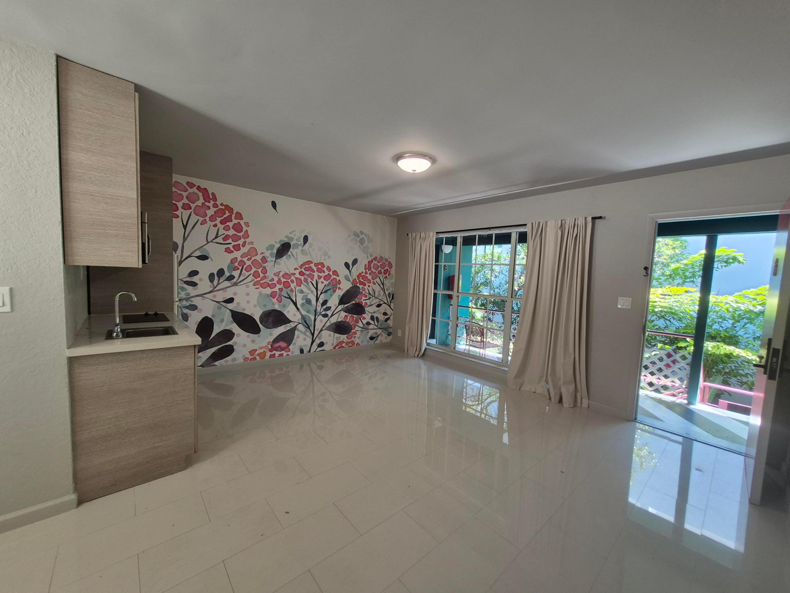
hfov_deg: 106.2
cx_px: 395
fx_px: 297
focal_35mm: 13
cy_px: 296
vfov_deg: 89.9
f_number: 2.2
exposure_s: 1/60
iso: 80
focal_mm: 1.74
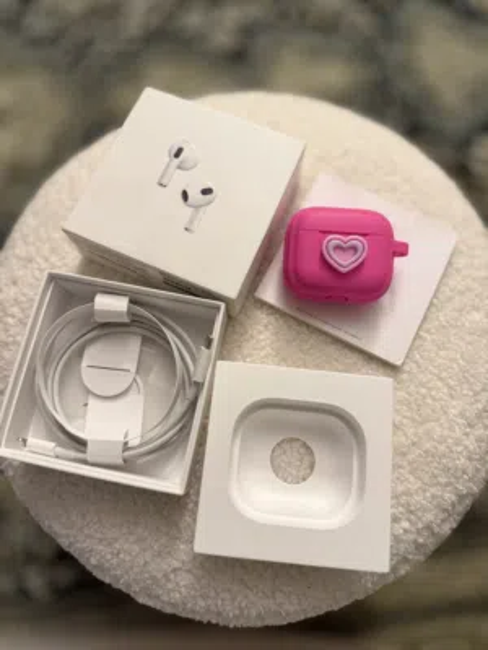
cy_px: 325
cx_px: 244
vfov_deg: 71.6
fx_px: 451
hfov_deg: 56.8
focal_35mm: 24
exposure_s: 1/50
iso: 500
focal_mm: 6.76
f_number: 1.78
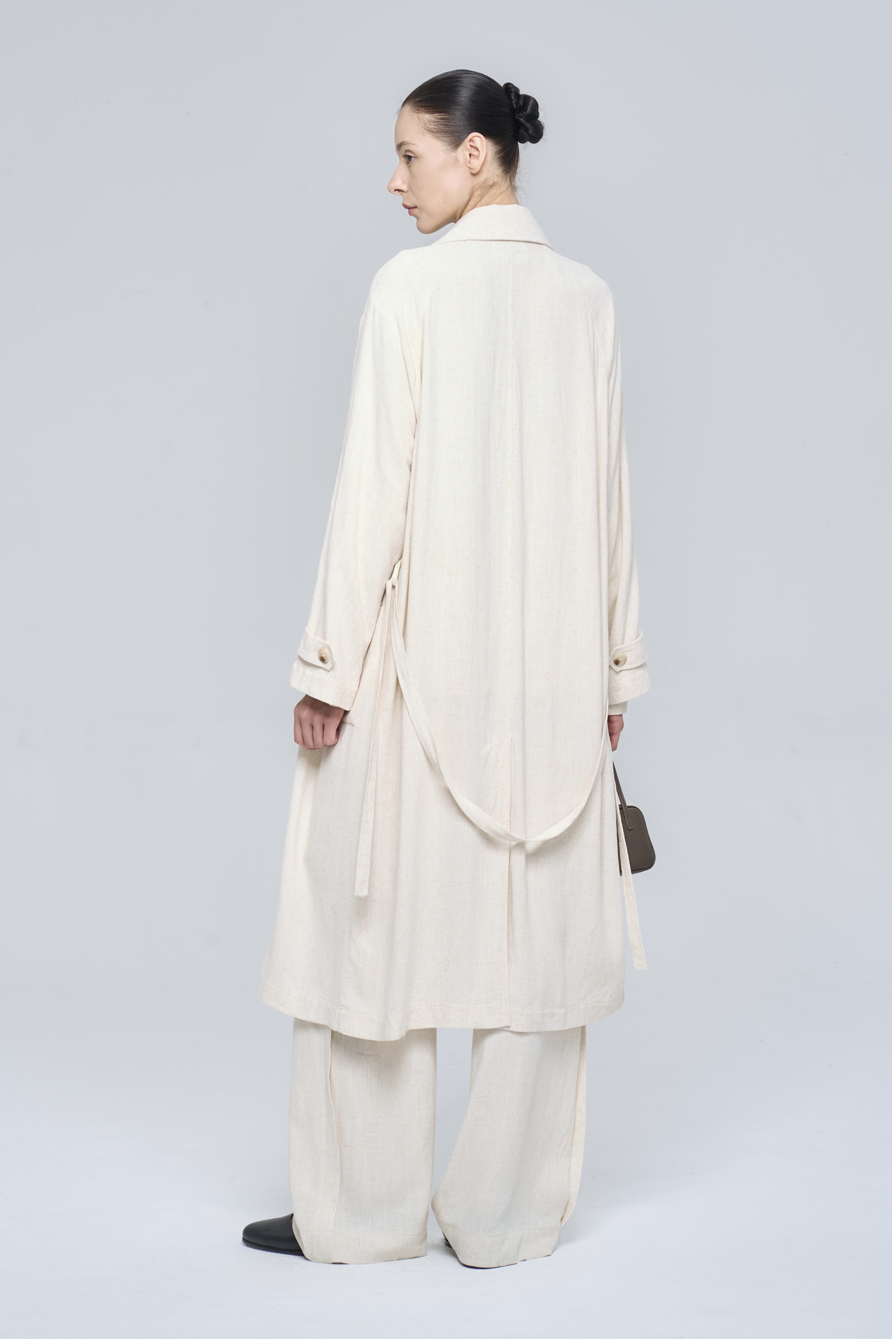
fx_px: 3159
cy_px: 670
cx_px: 446
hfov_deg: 16.1
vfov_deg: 23.9
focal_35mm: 85
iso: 200
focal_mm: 85
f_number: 8
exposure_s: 1/125
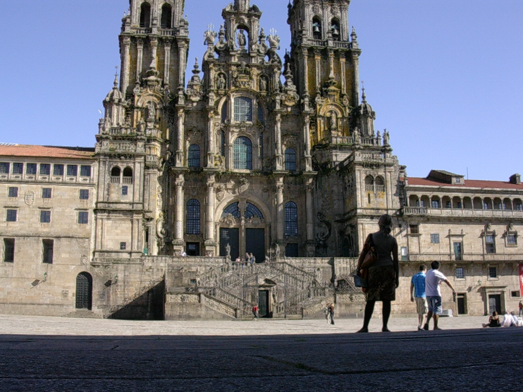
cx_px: 262
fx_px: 559
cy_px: 196
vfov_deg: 38.7
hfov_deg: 50.1
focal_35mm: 37
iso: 70
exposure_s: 1/279
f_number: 5.4
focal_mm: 5.6
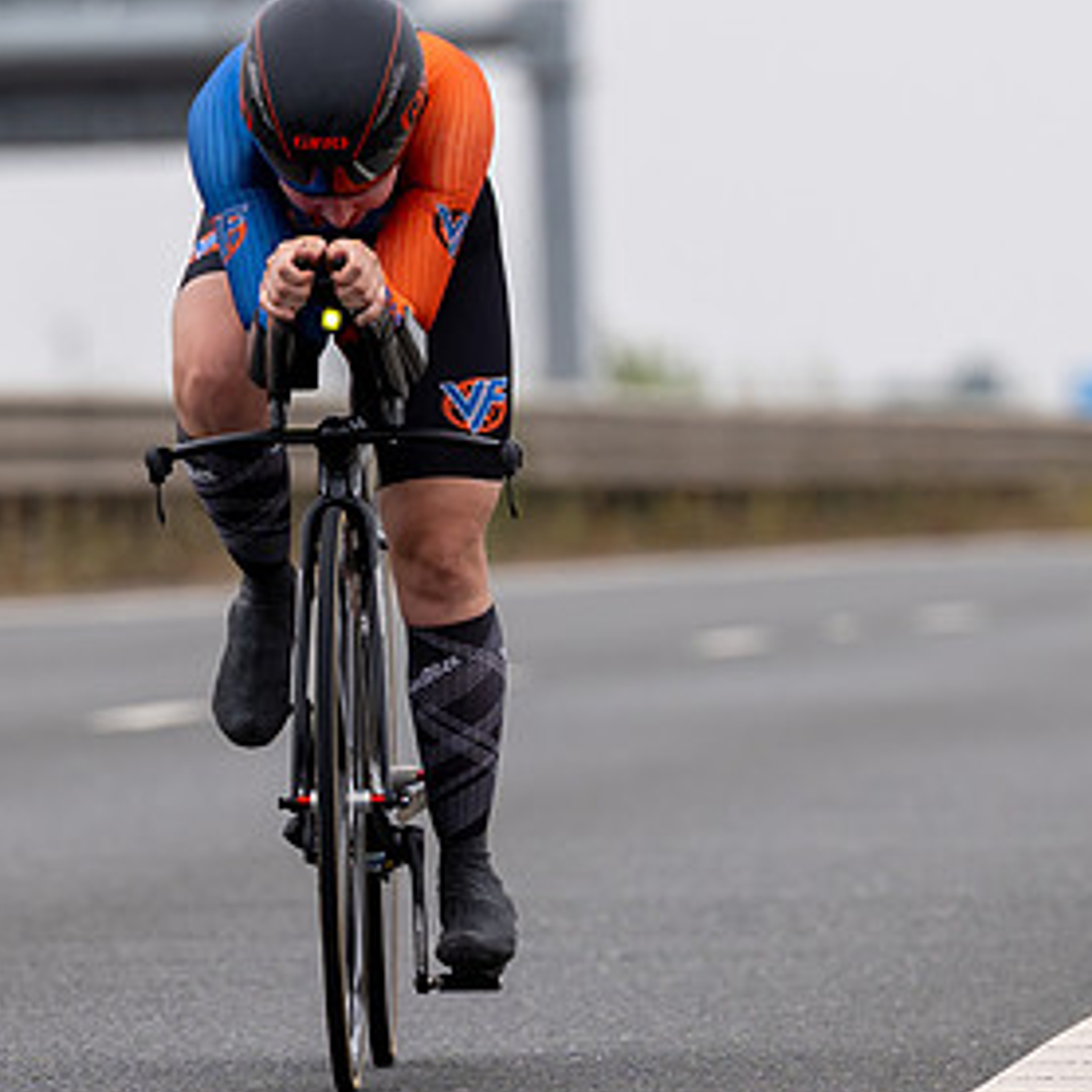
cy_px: 769
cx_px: 322
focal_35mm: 699
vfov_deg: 2.5
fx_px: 24948
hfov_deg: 2.5
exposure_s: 1/800
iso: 100
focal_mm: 200
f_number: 3.5
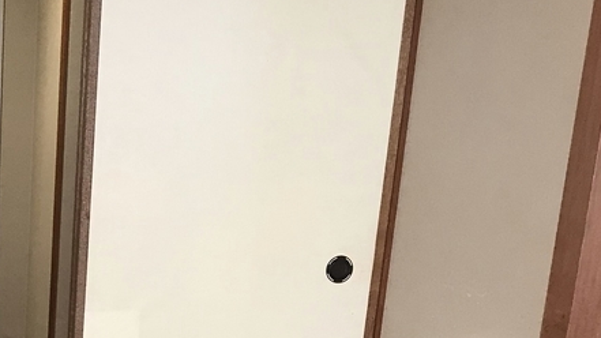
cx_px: 53
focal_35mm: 83
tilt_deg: -14.1
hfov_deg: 24.8
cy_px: 432
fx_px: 1323
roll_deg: -3.5
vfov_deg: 14.0
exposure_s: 1/15
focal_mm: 3.99
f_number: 1.8
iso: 40
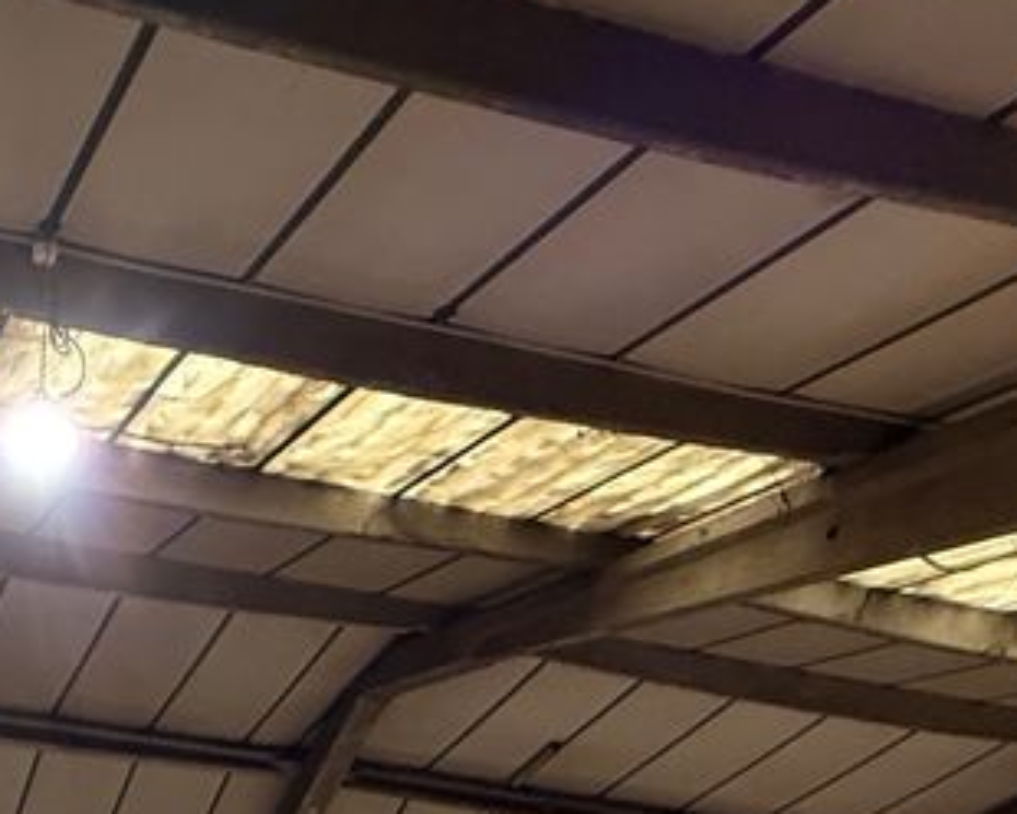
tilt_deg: +10.7
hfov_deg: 33.9
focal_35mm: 49
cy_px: 1219
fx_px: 1475
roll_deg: -2.9
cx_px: -56
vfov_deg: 24.2
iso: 400
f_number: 2.2
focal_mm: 2.22
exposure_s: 1/50
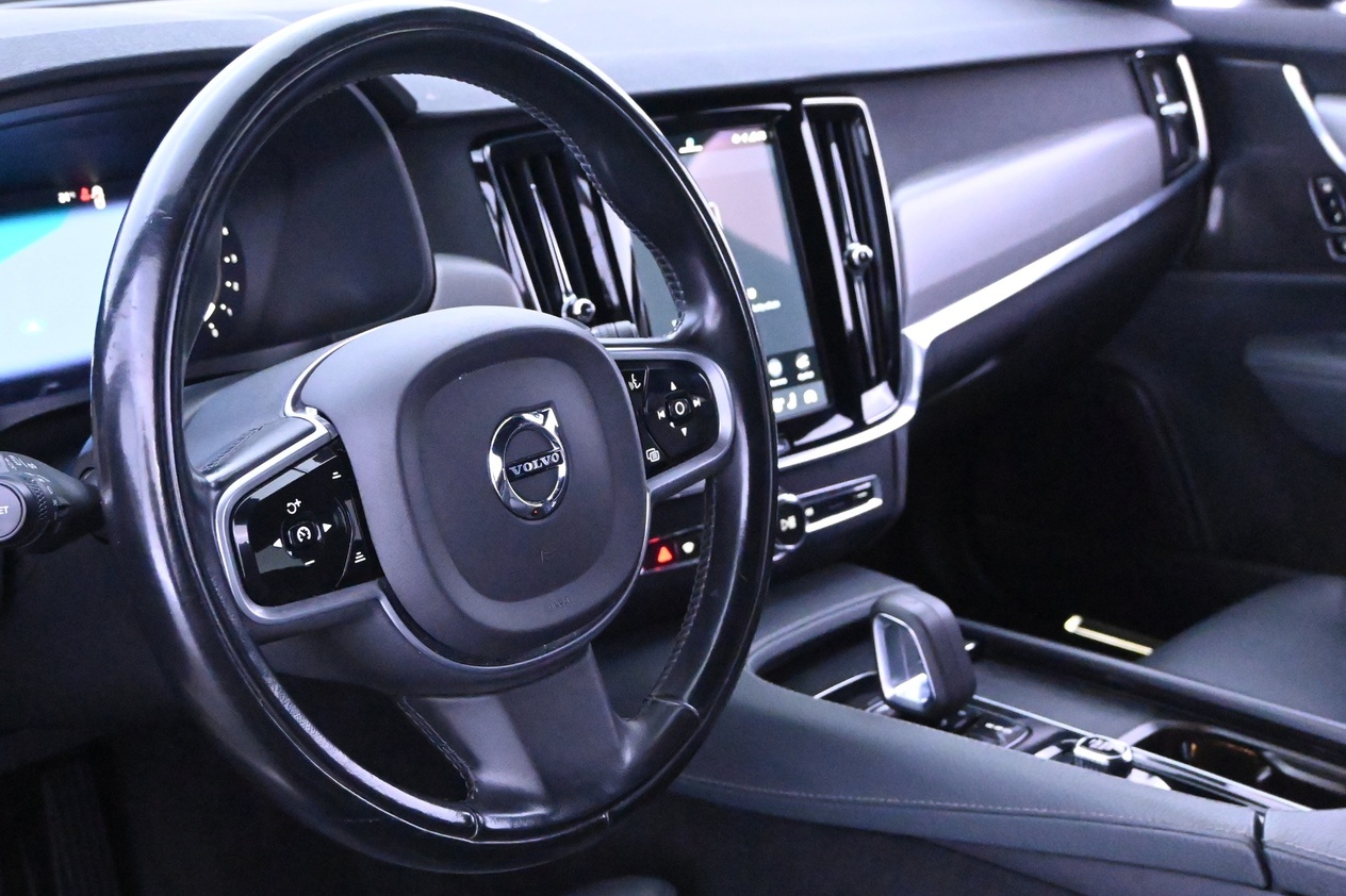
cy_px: 512
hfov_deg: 38.9
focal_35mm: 51
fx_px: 1905
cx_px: 607
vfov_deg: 26.5
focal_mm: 26.5
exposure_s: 1/40
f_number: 4.5
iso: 14400
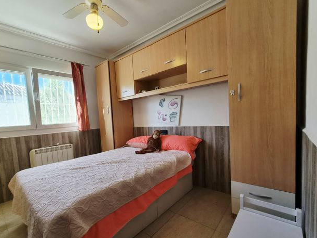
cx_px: 151
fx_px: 137
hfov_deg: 98.1
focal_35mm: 15
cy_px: 128
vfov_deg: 81.6
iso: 64
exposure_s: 1/103
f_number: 2.2
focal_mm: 2.2
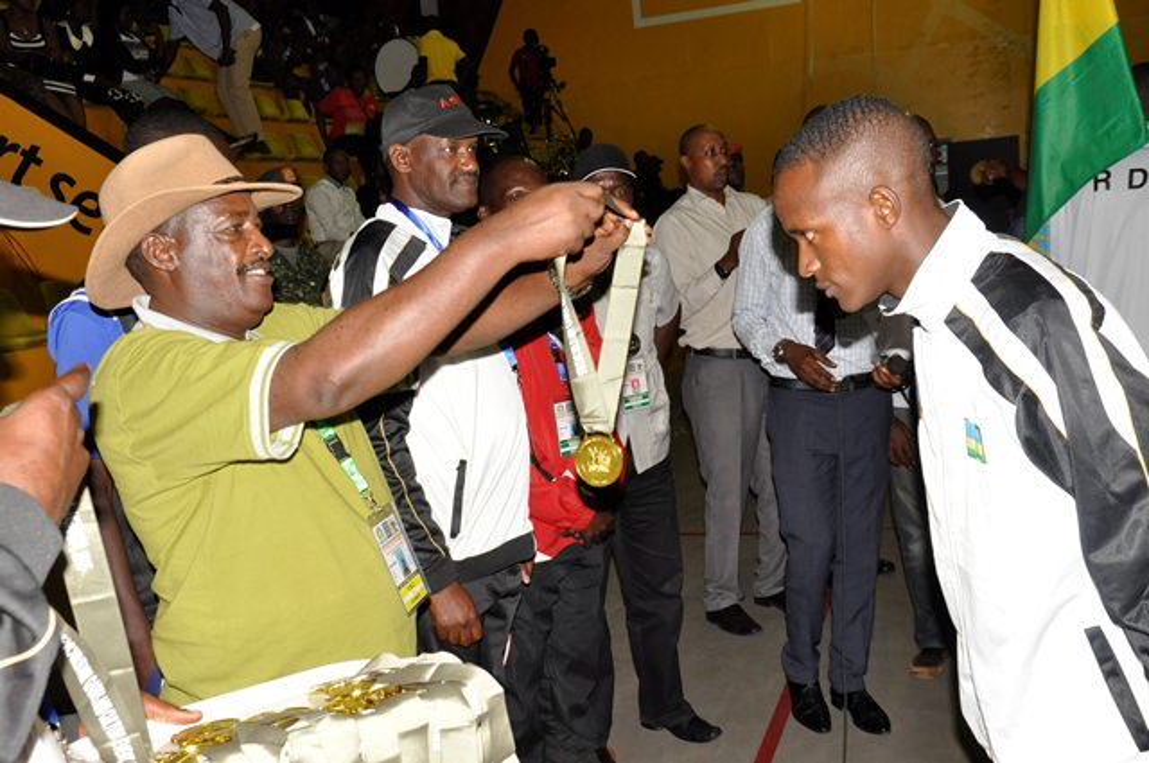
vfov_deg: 34.1
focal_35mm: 39
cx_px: 574
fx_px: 1243
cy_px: 382
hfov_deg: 49.6
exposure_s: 1/60
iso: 800
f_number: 10
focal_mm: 26
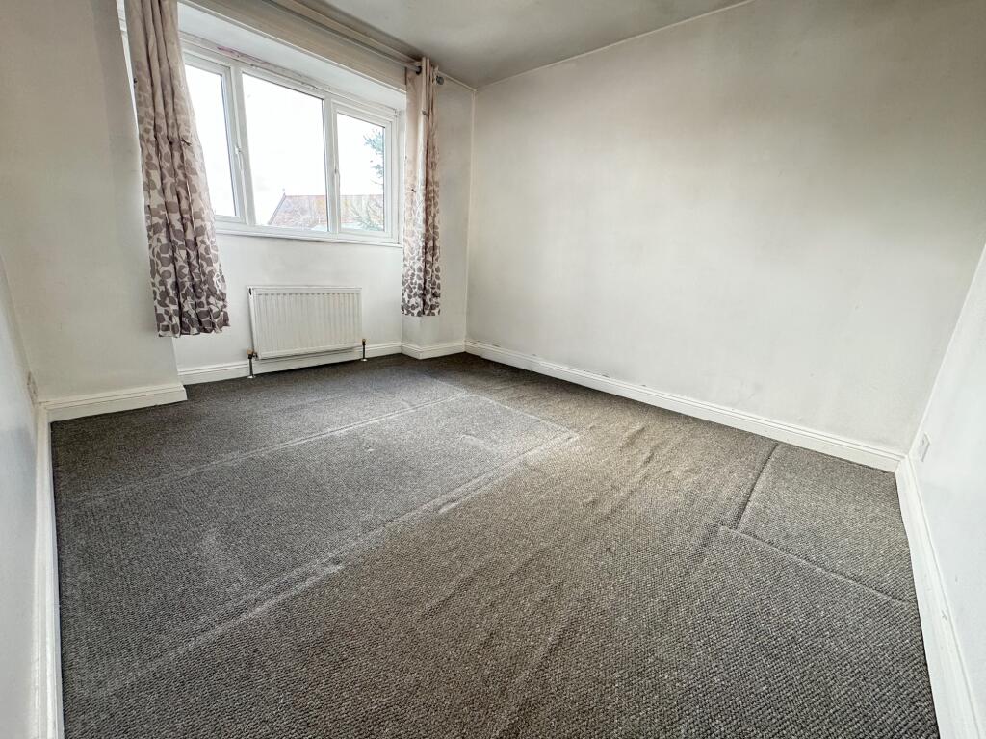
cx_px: 493
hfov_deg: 102.1
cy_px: 370
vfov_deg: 85.7
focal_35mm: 14
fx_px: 399
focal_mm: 2.22
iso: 160
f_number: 2.2
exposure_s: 1/99
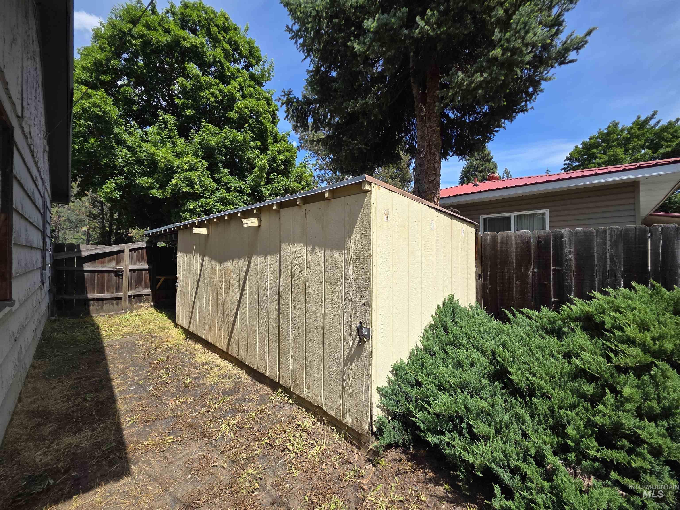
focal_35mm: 13
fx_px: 255
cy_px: 255
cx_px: 340
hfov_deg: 106.2
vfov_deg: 89.9
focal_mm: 2.2
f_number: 1.9
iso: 40
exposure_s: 1/1314
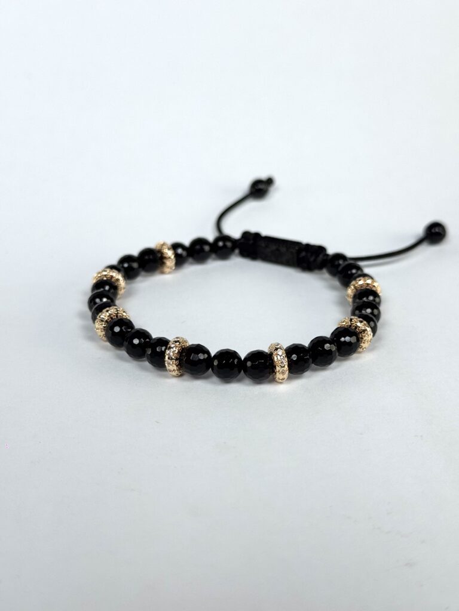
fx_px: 849
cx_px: 230
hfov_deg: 30.3
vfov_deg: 39.7
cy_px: 306
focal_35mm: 48
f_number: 1.78
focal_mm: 6.76
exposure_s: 1/6410
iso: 64
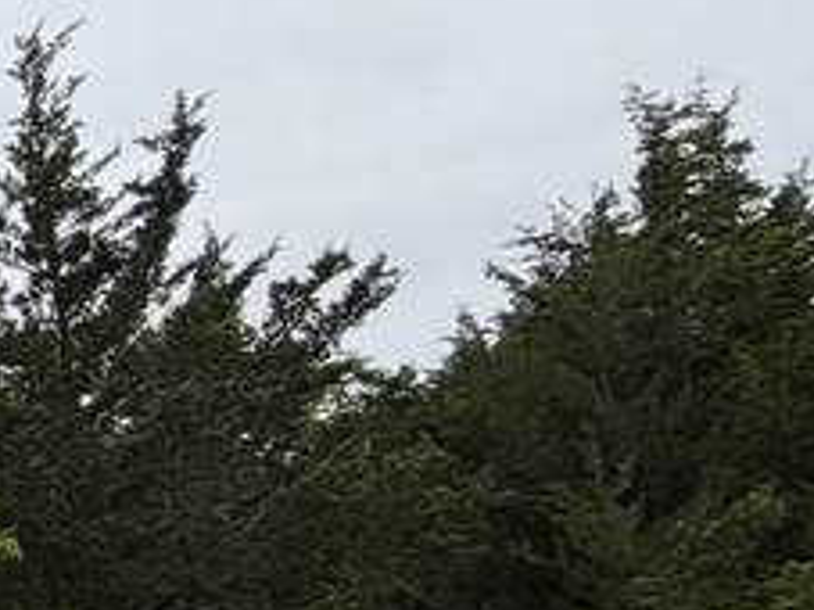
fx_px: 1857
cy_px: 603
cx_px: -1416
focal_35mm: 79
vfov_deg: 18.2
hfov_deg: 12.9
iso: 40
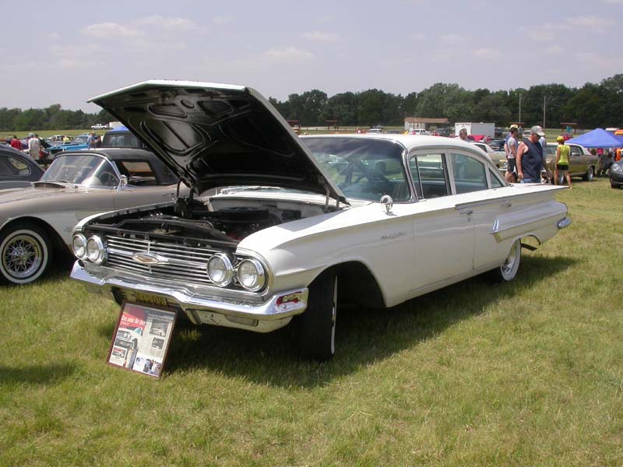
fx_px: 684
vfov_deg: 37.7
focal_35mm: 38
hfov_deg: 49.0
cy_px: 234
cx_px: 312
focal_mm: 7.85
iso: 100
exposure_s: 1/377
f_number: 7.5
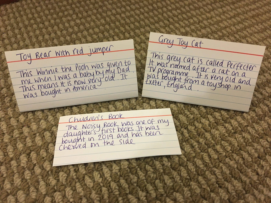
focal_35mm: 29
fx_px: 227
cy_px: 102
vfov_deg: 48.2
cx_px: 136
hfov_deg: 61.7
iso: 200
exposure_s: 1/33
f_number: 2.2
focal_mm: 4.15
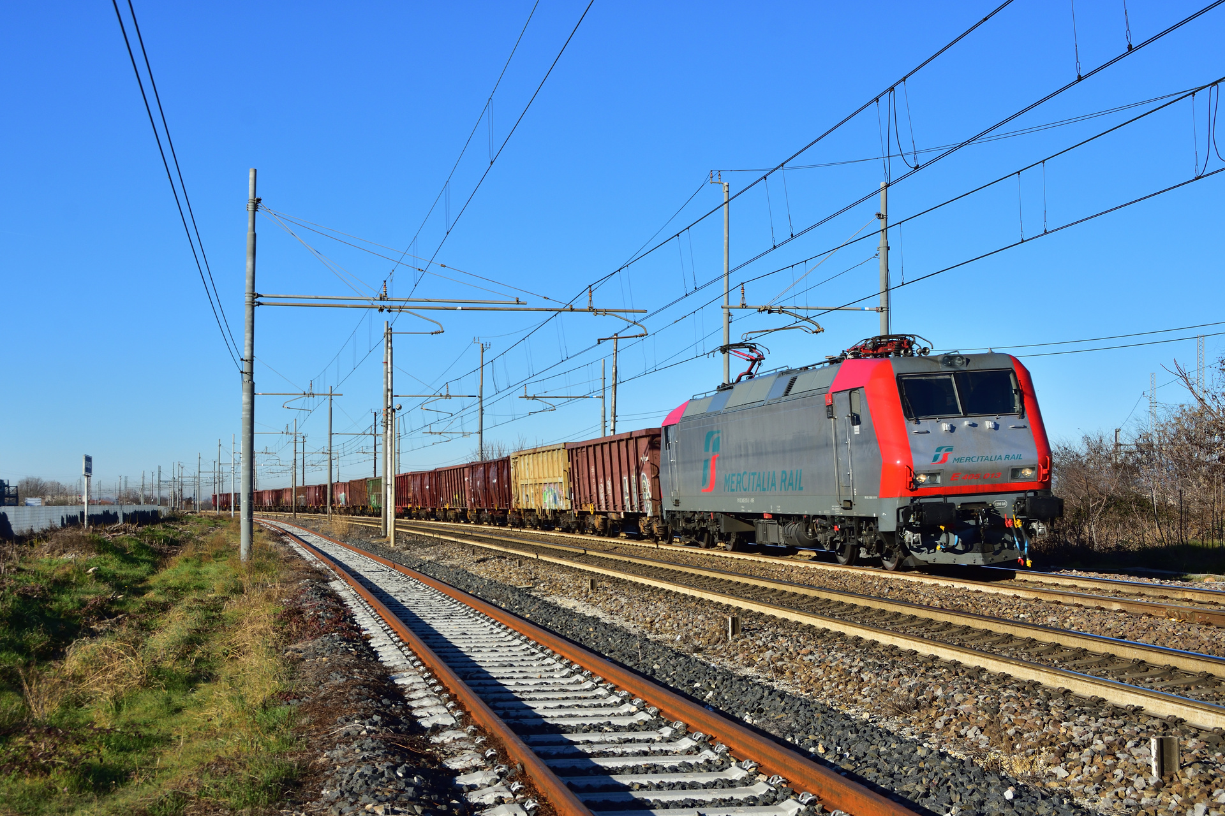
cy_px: 408
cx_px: 612
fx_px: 1582
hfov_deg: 42.3
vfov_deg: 28.9
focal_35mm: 46
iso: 200
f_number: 7.1
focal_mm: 31
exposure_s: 1/800
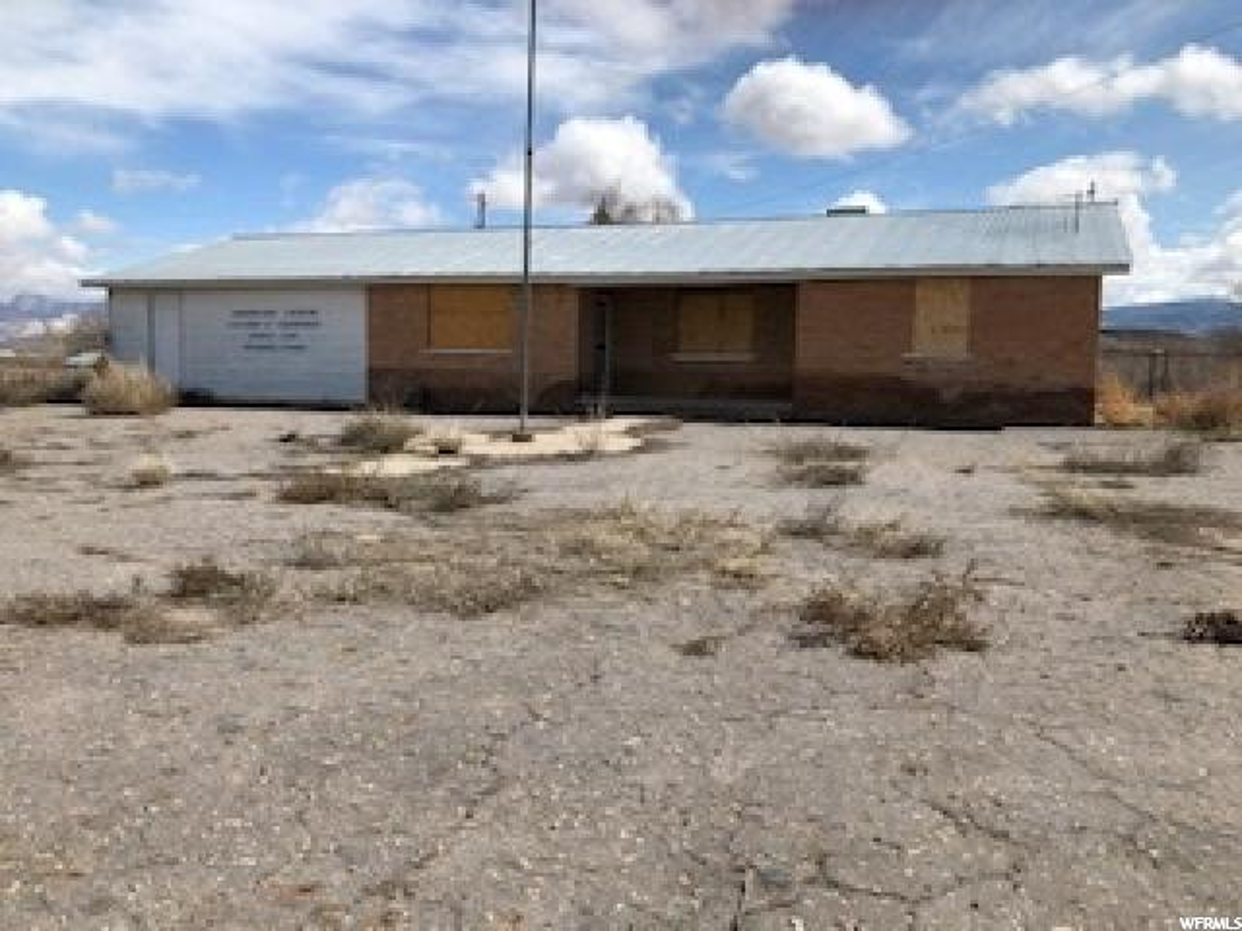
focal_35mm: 28
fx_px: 1005
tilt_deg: -5.4
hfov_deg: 63.4
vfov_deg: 49.7
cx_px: 621
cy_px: 466
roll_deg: -1.4
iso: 20
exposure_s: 1/2703
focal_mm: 3.99
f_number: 1.8
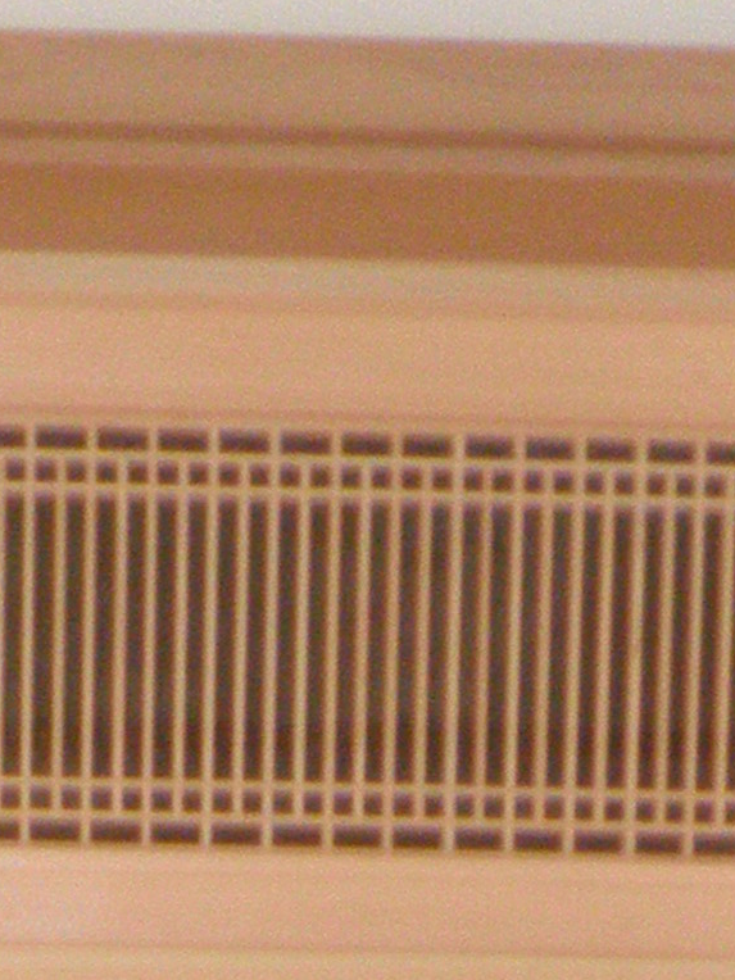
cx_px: -130
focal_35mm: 146
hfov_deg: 10.0
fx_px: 4133
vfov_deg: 10.5
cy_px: 2727
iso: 160
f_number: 2.8
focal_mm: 4.7
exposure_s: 1/30
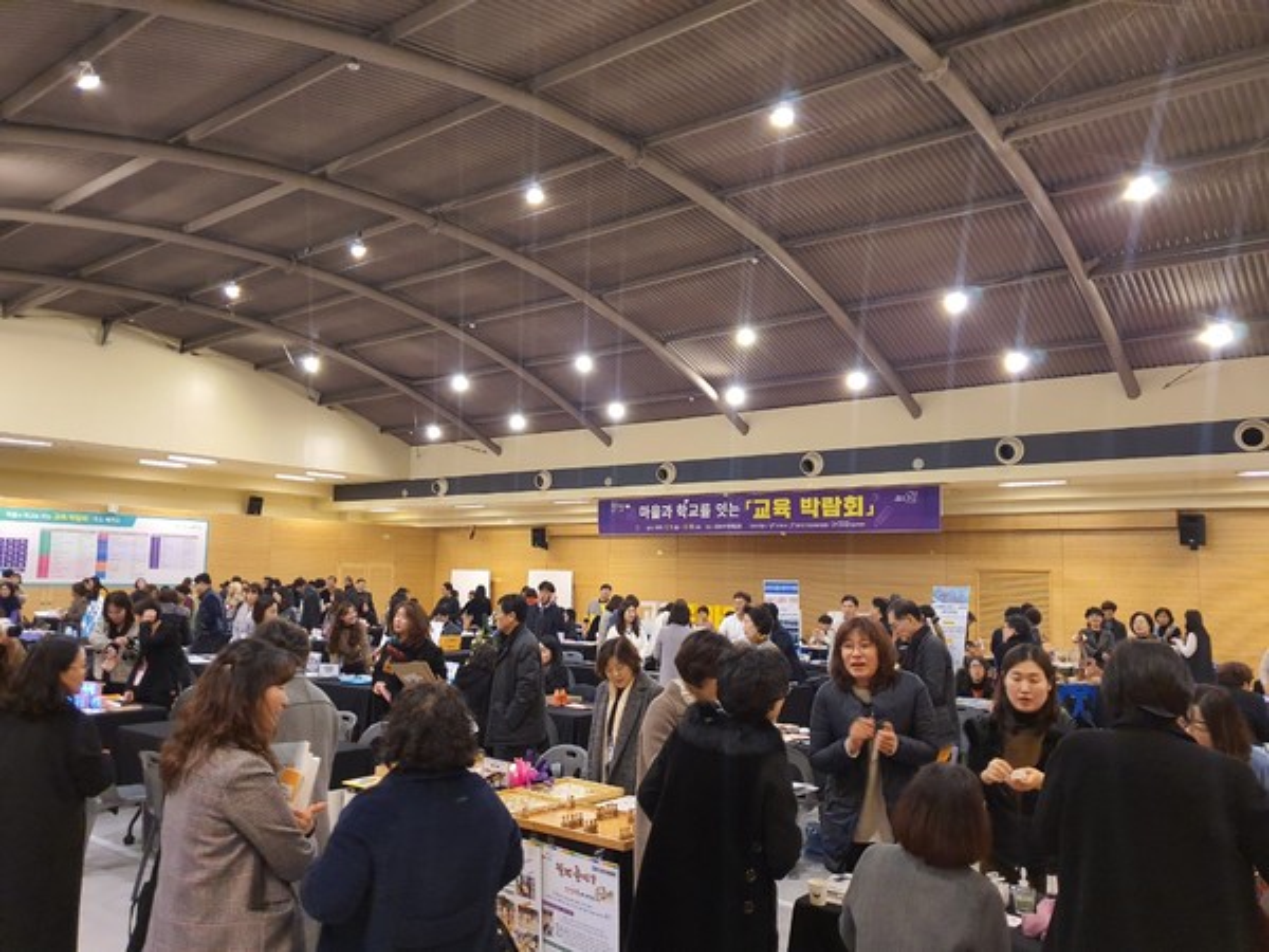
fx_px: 953
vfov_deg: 53.1
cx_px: 634
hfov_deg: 67.3
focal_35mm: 26
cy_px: 476
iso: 320
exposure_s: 1/40
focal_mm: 4.3
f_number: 1.5
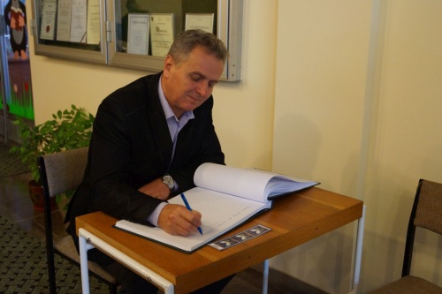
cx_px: 221
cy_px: 147
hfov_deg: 46.4
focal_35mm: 42
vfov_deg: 31.9
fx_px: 515
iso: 1600
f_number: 4.5
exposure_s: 1/50
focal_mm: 28
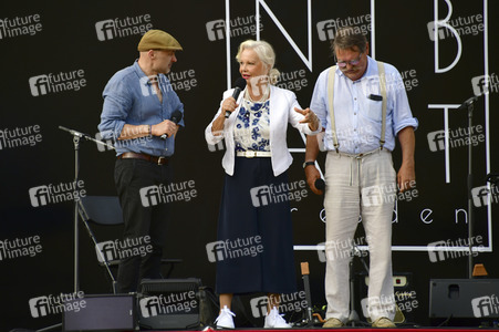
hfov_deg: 6.9
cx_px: 250
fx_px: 4155
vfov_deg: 4.6
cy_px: 166
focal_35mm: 300
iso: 200
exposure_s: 1/800
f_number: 5.6
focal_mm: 300
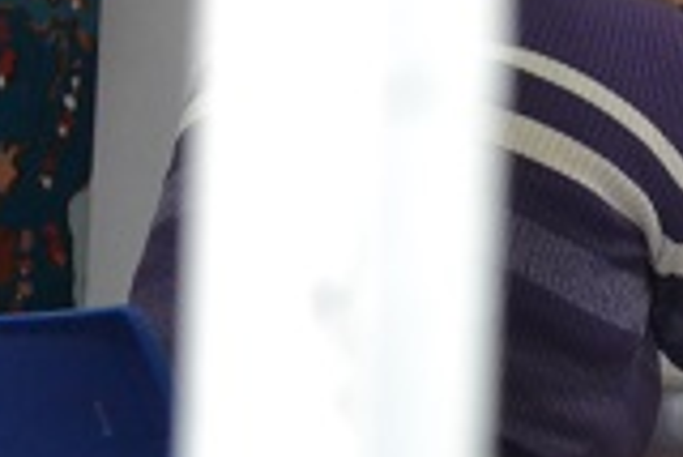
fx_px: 4899
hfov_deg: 7.8
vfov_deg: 5.3
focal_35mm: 258
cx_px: 1054
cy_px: -316
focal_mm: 46
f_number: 5.3
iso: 3200
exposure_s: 1/60
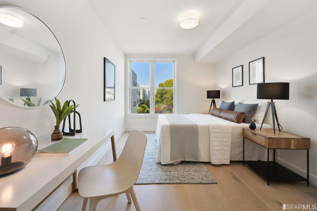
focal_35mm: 14
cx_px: 158
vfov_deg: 81.1
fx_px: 123
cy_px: 106
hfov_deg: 104.3
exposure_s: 1/10
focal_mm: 14
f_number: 11
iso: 400
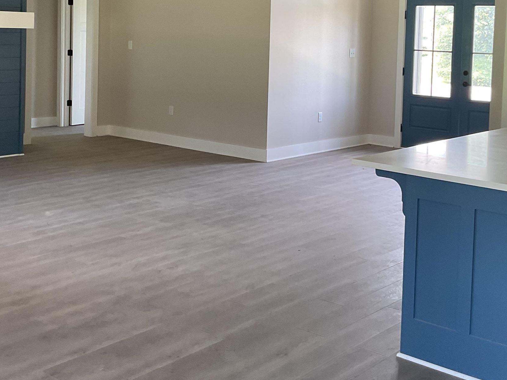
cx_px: 269
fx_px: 791
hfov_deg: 35.5
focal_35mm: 54
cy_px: 73
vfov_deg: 26.5
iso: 50
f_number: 1.8
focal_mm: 3
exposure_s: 1/60
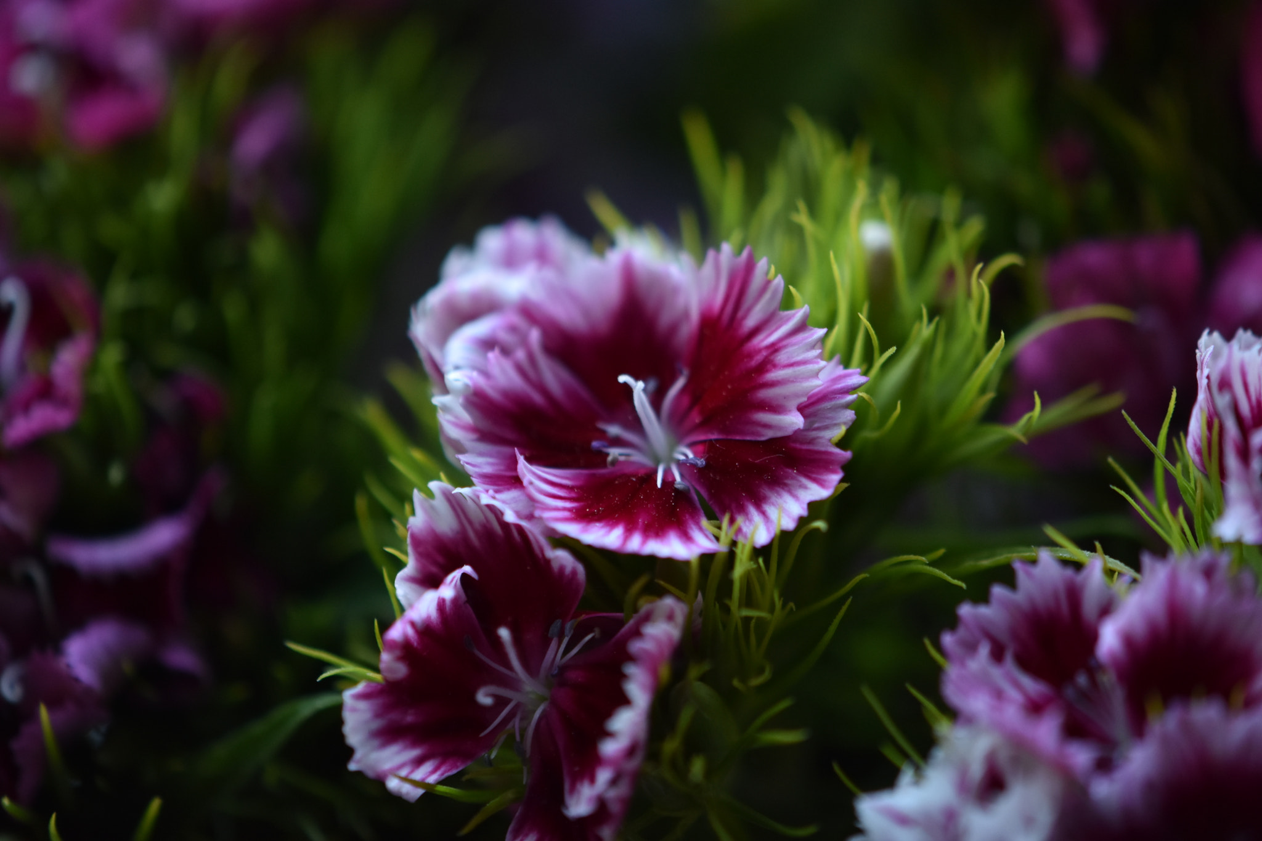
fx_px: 4469
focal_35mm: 128
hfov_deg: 16.1
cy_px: 420
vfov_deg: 10.8
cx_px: 631
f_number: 4
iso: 640
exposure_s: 1/100
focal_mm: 85
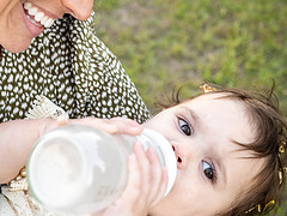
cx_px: 114
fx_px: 522
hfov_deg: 30.6
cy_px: 78
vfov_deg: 23.2
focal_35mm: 63
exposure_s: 1/125
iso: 800
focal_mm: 35
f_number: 4.5
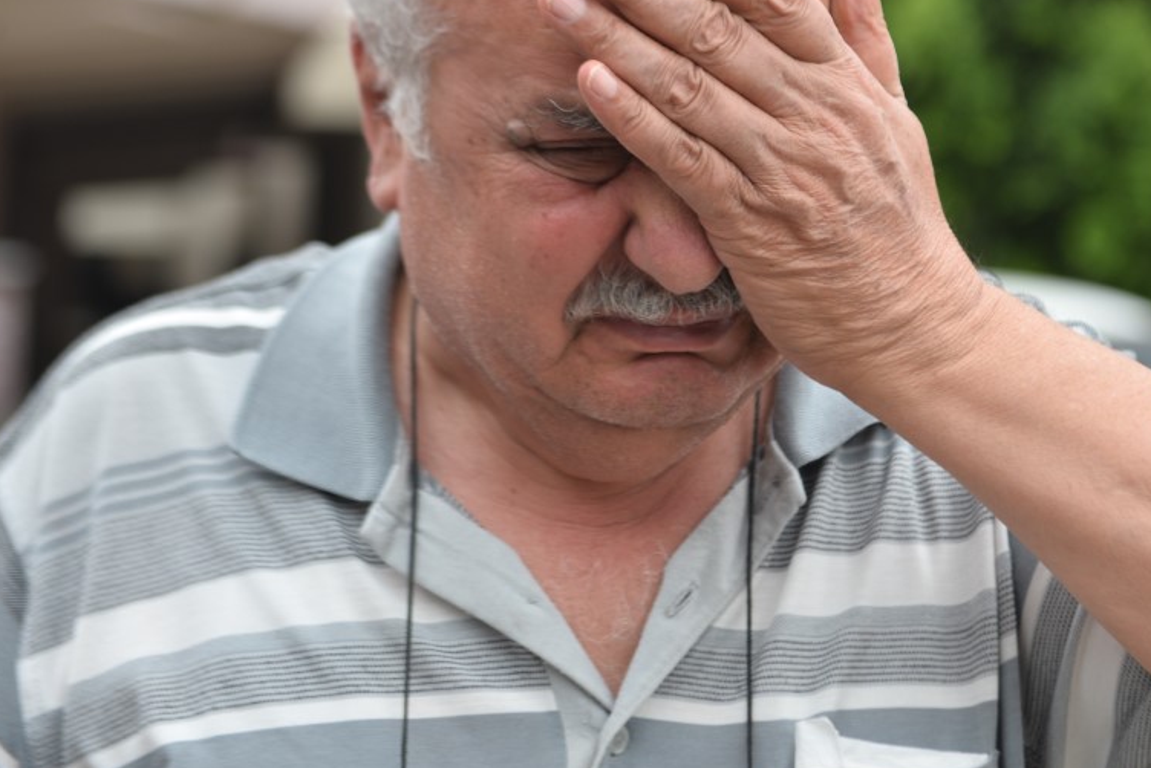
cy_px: 225
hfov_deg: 19.0
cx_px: 822
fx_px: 3422
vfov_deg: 12.8
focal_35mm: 107
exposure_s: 1/800
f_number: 3.5
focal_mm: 70
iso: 200
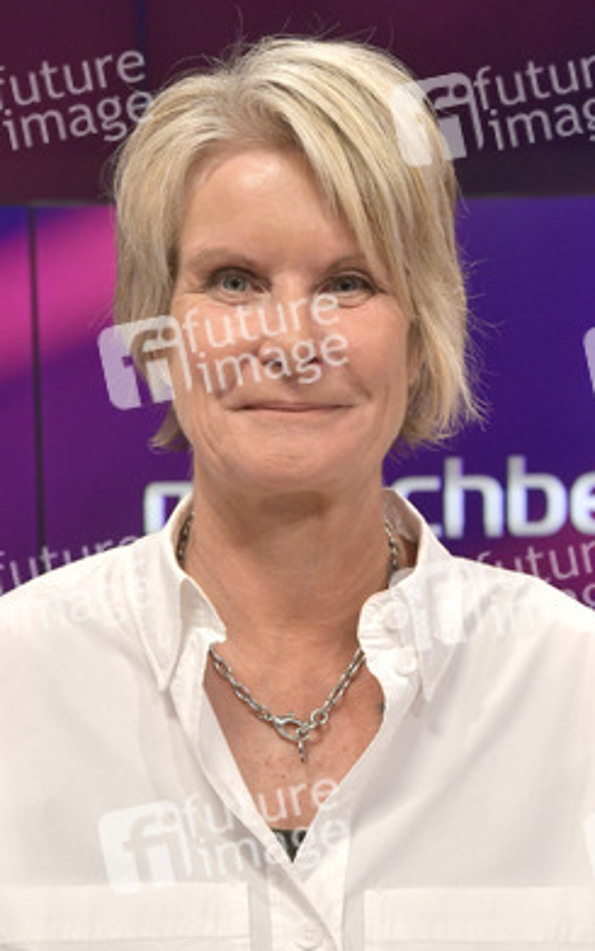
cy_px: 473
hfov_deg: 24.9
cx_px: 294
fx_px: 1349
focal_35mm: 52
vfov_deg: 38.9
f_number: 6.3
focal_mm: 50
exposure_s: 1/250
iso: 2500
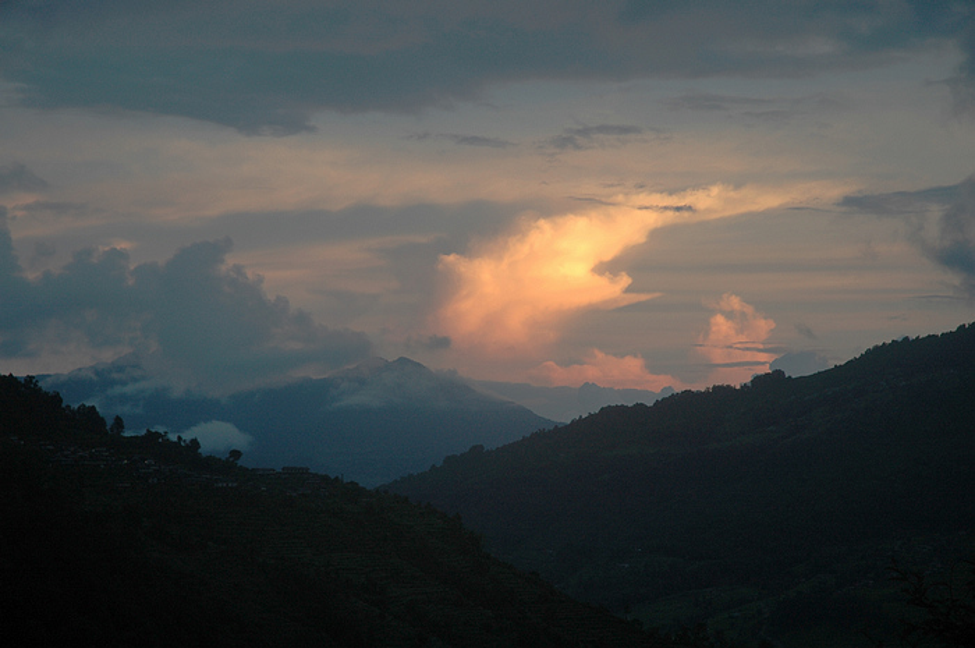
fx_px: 2840
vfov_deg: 13.0
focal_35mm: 105
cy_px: 324
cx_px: 488
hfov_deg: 19.5
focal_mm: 70
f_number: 5.6
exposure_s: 1/100
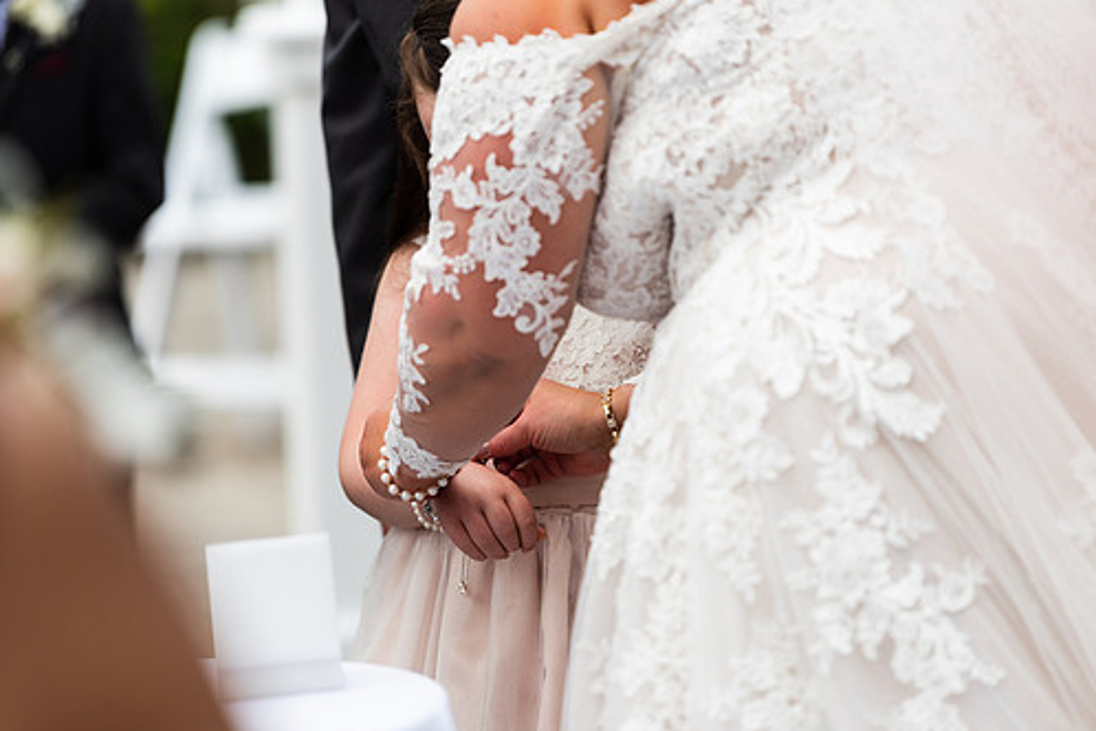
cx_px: 599
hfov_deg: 8.8
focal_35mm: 233
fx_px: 7093
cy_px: 345
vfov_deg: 5.9
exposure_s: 1/1000
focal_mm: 200
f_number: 2.8
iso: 64
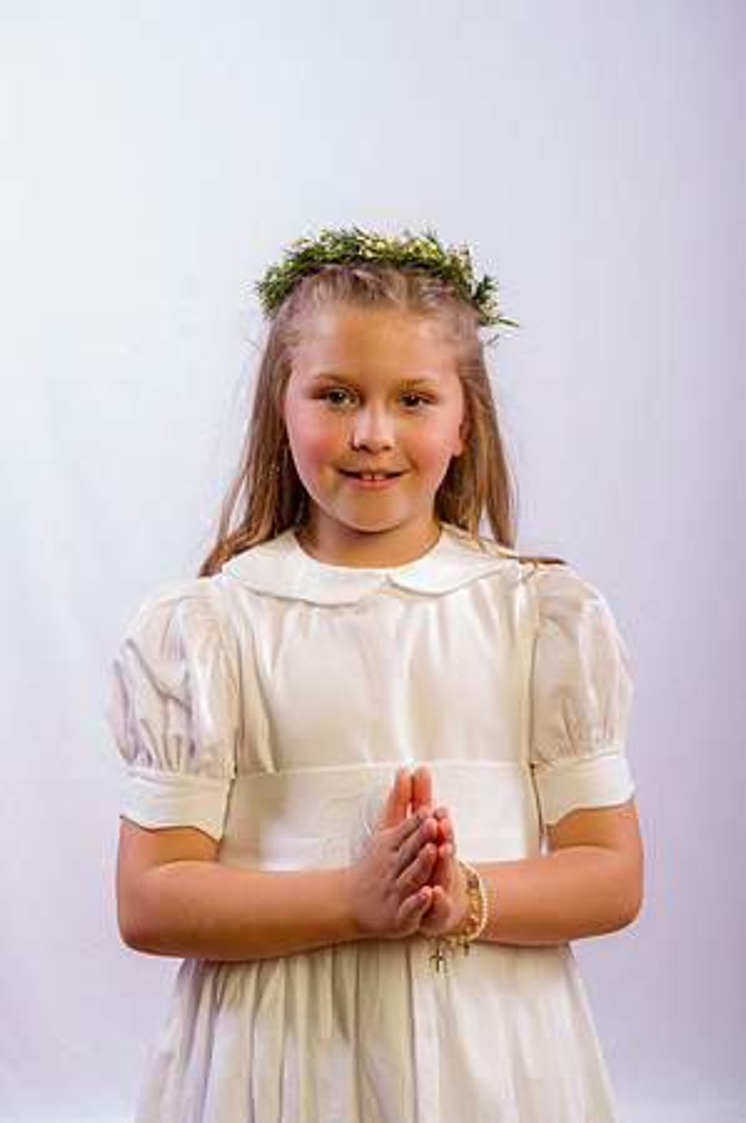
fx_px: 1931
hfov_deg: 21.9
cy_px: 562
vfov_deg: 32.4
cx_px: 373
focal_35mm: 62
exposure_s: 1/200
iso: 100
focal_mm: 62
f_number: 8
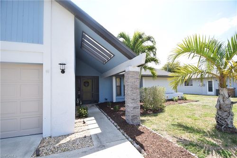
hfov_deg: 100.4
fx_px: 99
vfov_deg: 77.3
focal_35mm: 15
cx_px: 118
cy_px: 79
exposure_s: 1/1600
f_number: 5.6
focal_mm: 10
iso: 400
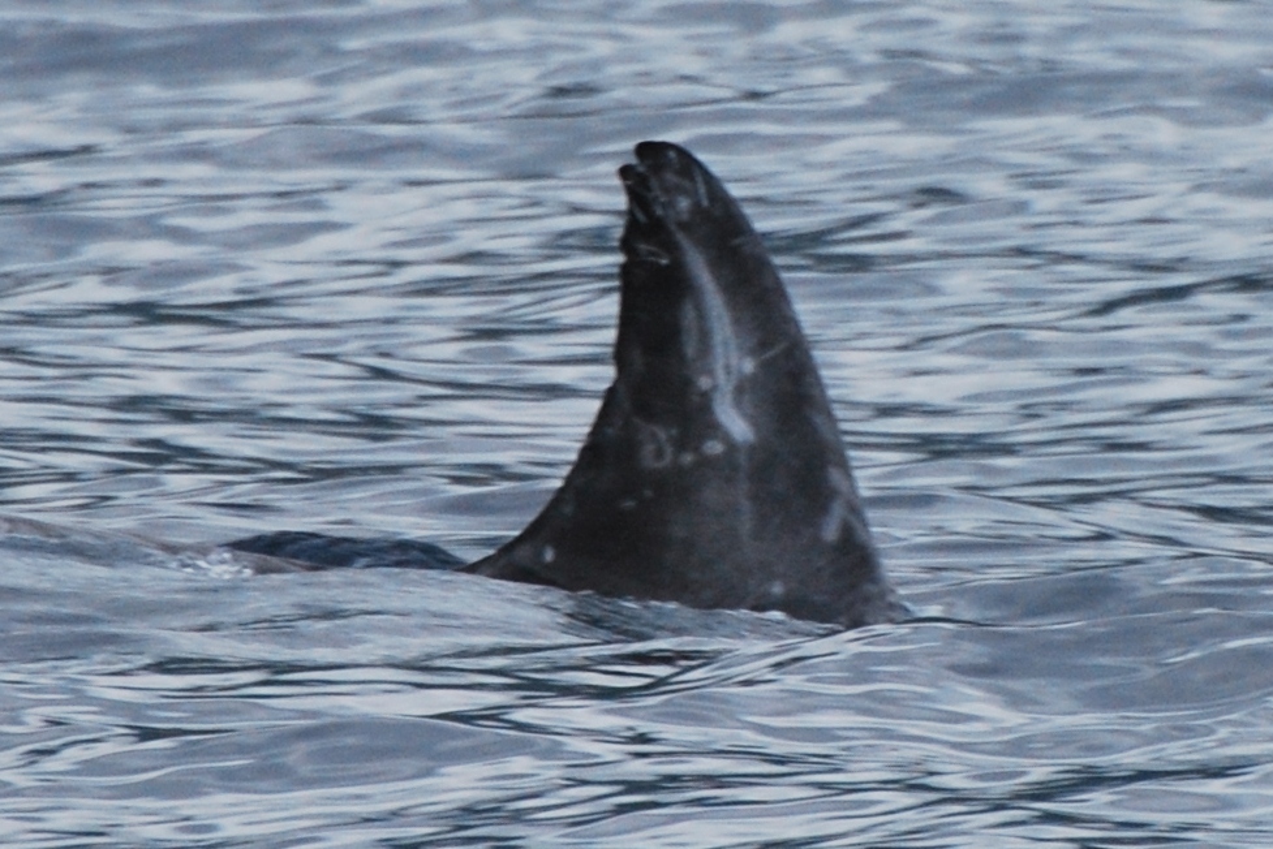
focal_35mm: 450
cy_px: 424
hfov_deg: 4.6
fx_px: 15916
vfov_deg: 3.1
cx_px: 636
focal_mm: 300
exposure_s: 1/800
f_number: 10
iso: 400
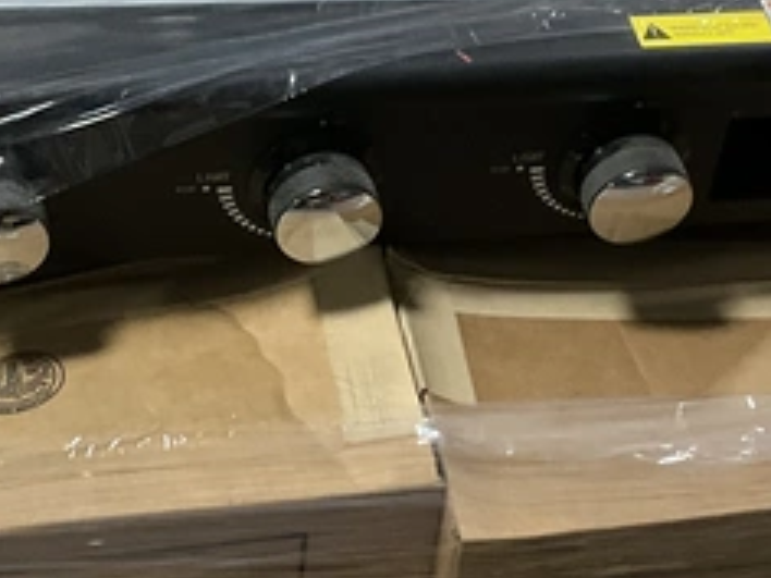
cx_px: 330
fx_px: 2049
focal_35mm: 92
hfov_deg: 21.3
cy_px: 230
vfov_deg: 16.0
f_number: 1.8
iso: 320
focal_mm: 3
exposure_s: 1/40
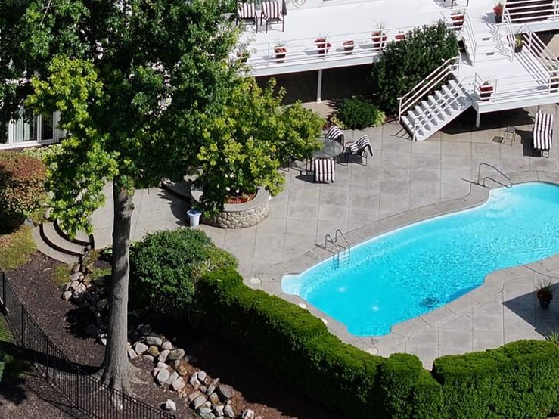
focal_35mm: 194
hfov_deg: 10.2
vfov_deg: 7.6
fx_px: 3132
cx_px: 124
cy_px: -41
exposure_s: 1/120
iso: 180
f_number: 2.8
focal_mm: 19.35
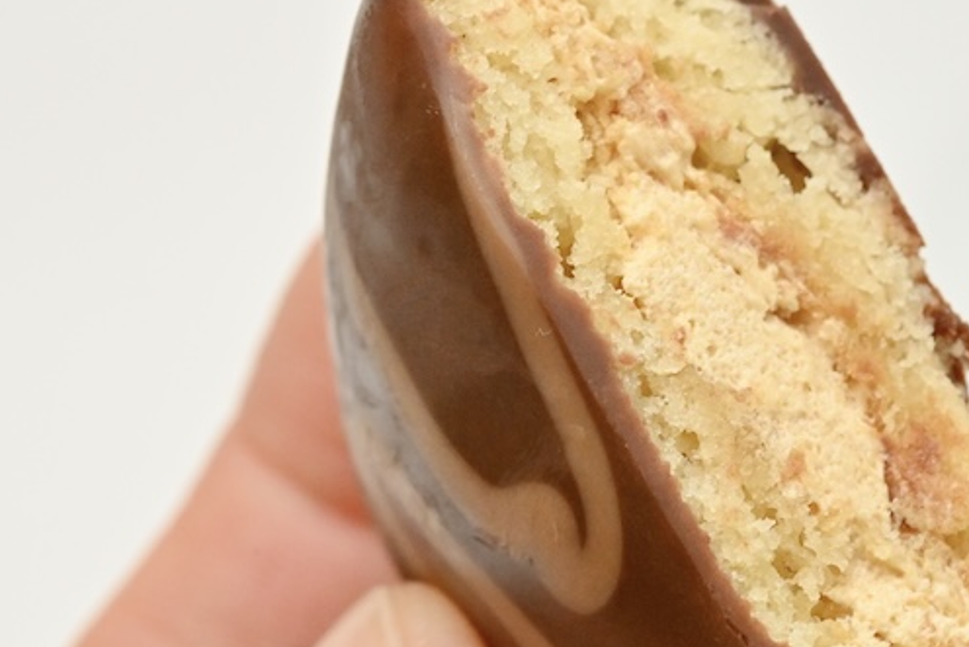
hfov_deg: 16.7
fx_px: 3258
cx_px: 879
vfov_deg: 11.3
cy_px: 554
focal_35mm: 121
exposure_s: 1/200
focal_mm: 60
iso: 6400
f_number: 14
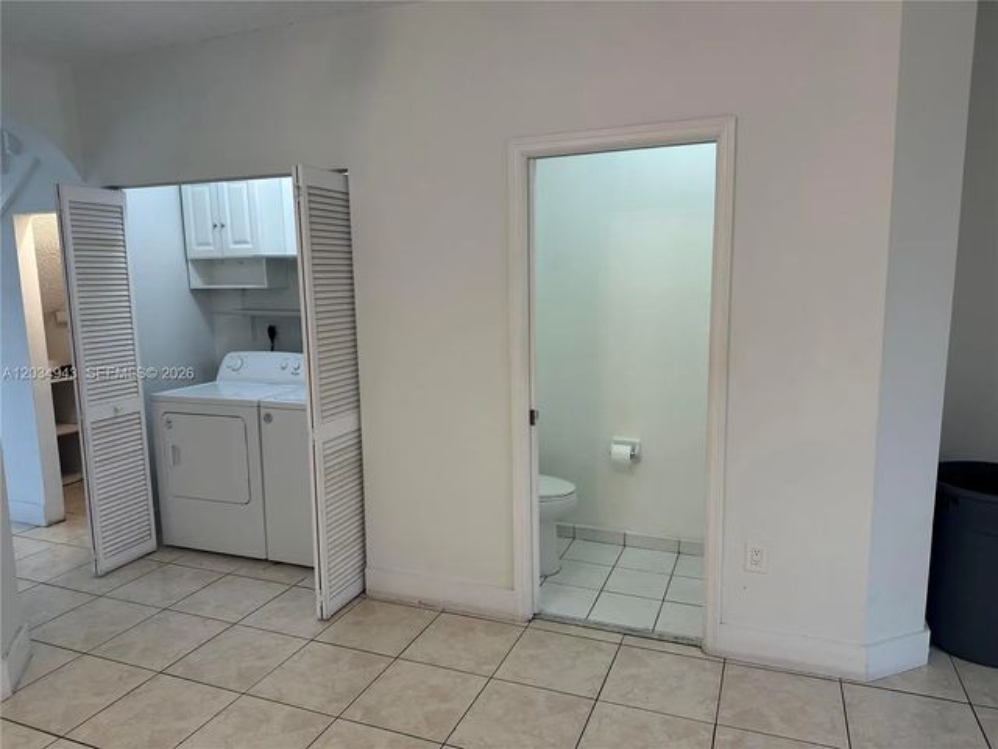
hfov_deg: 71.6
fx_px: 692
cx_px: 499
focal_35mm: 24
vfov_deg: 56.8
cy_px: 374
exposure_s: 1/120
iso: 100
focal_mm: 6.86
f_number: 1.78
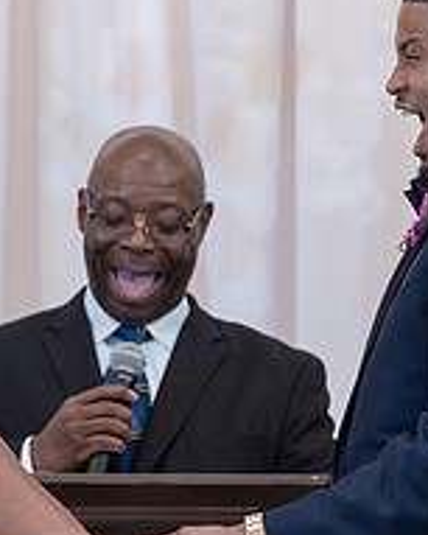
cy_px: 267
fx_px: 6518
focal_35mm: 412
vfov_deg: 4.7
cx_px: 160
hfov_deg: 3.8
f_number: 4
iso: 2000
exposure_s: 1/100
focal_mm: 136
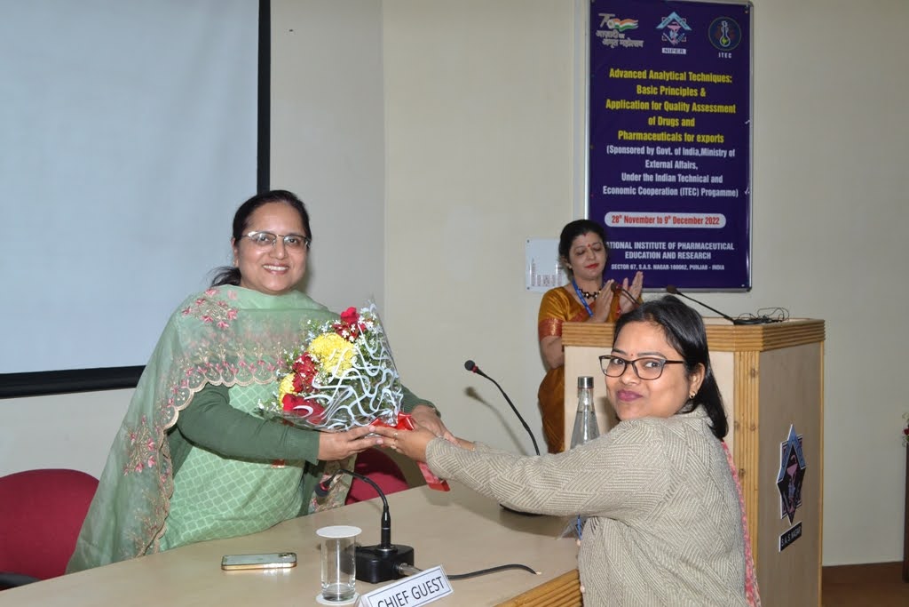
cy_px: 304
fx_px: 909
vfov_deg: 36.9
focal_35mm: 36
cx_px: 454
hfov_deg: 53.1
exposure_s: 1/200
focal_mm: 24
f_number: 6.3
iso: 800
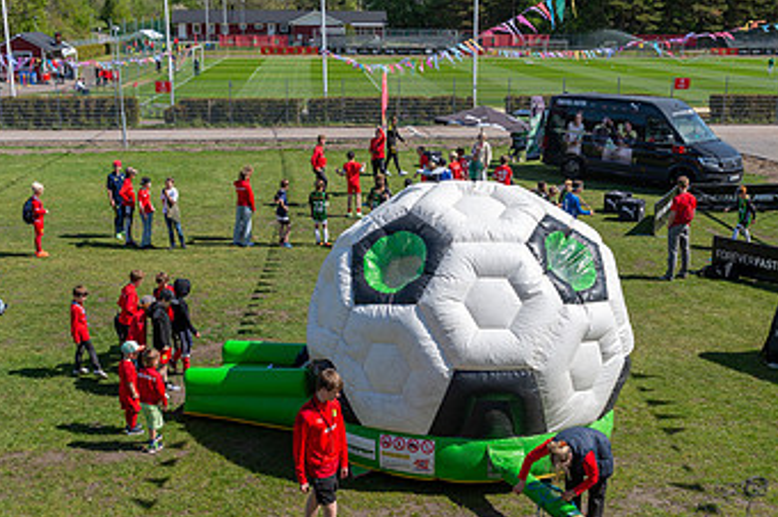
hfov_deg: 47.4
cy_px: 292
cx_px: 378
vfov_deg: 32.5
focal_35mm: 41
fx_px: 885
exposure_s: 1/800
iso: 100
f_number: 4
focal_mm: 24
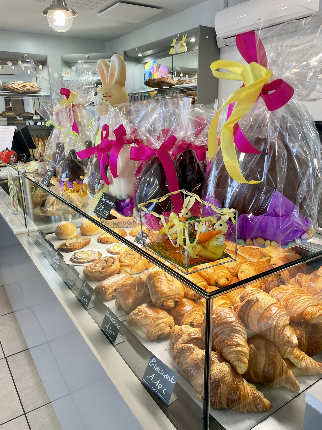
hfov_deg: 53.1
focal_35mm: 26
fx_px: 322
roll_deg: +1.2
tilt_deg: -16.2
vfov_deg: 67.3
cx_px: 161
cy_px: 215
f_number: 1.6
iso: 125
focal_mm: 4.2
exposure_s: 1/100
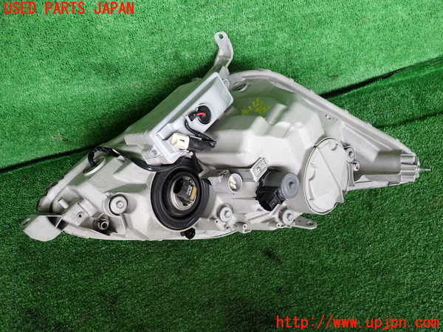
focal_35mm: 30
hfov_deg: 60.0
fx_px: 384
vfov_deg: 46.8
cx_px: 222
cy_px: 166
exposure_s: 1/80
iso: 100
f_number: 2.3
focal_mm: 5.4
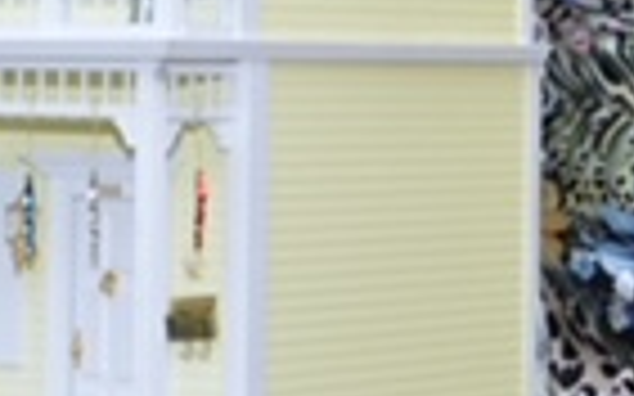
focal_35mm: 236
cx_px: 144
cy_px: -212
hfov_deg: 8.9
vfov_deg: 5.5
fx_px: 4076
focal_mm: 34
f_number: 5.6
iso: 640
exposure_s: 1/200
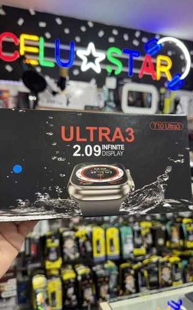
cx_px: 92
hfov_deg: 47.6
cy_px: 155
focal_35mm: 26
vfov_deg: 70.4
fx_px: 219
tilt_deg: +0.0
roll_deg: +0.6
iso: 200
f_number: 1.78
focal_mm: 6.76
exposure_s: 1/100
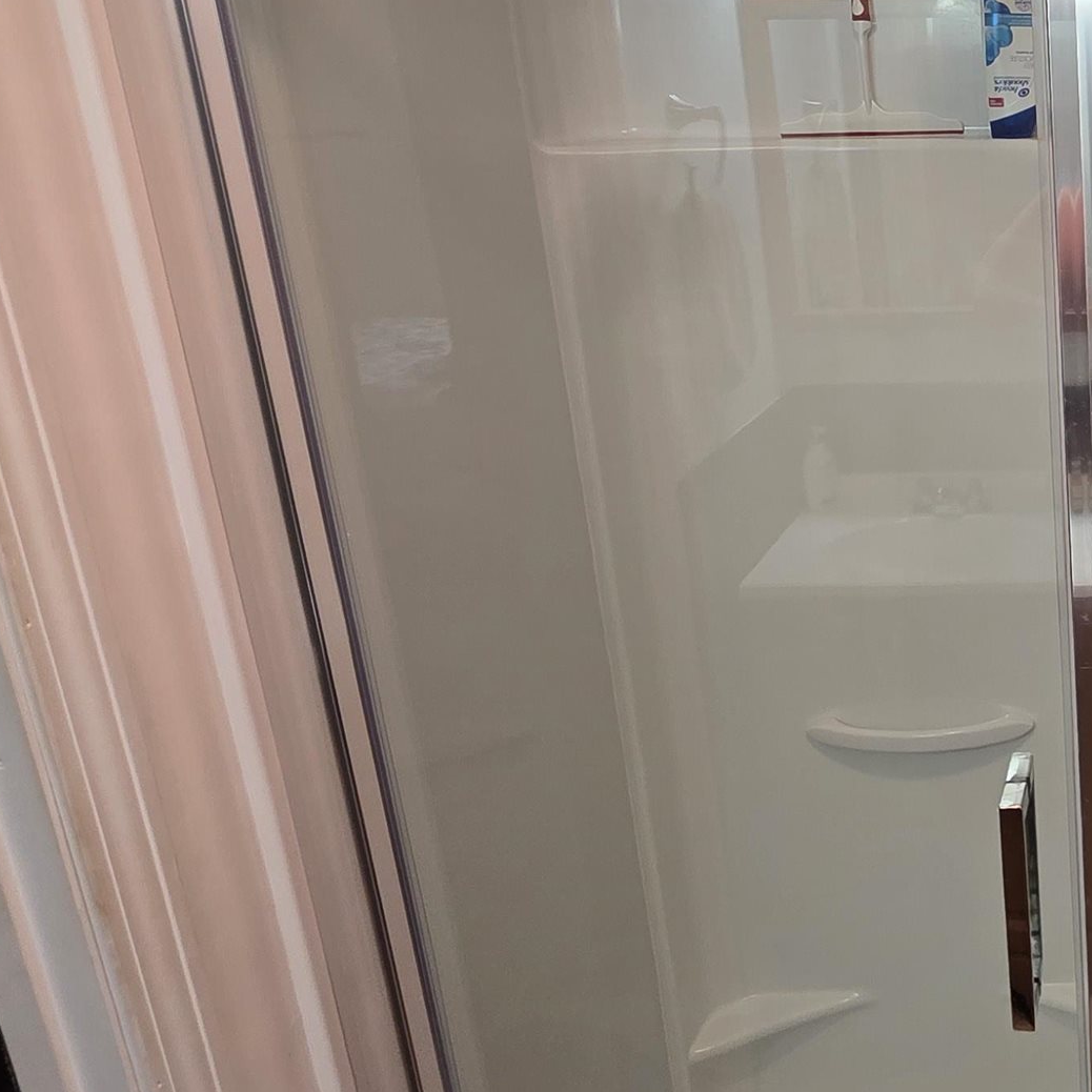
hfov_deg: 38.9
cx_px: 1232
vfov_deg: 48.3
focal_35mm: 34
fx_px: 1213
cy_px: 462
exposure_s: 1/120
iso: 200
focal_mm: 2.2
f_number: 1.9
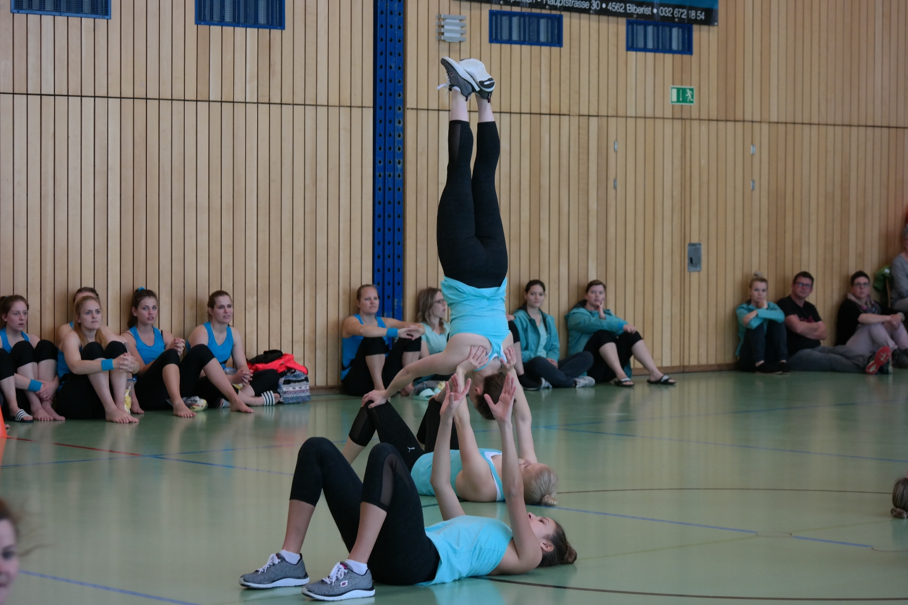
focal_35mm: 107
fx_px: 2698
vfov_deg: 12.8
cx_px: 454
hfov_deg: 19.1
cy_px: 302
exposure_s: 1/100
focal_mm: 70
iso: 800
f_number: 4.5
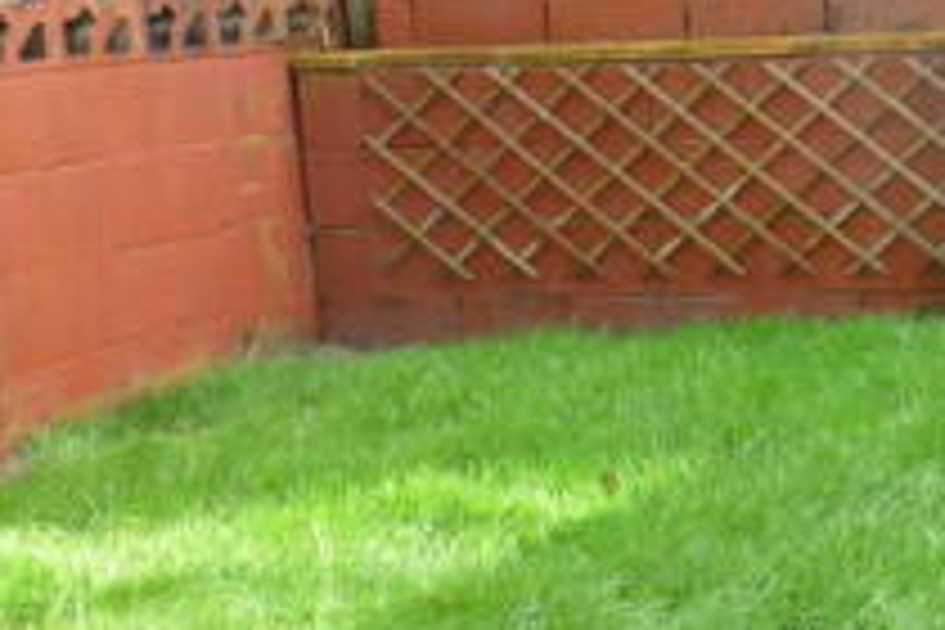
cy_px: 74
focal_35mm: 81
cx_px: 1271
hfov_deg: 22.2
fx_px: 2126
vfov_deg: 16.6
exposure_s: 1/60
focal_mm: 5
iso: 100
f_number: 3.3
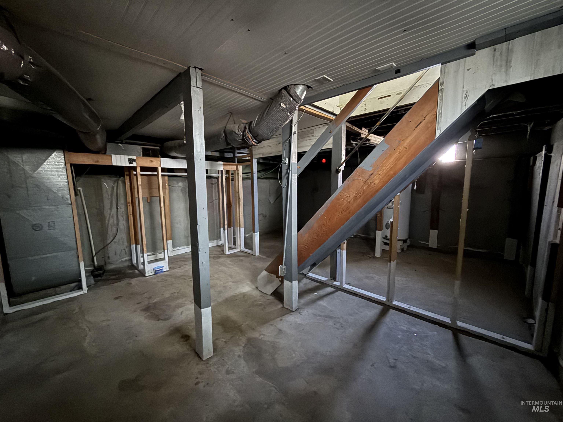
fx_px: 228
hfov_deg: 102.1
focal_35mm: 14
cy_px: 211
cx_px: 282
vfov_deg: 85.7
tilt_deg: -7.5
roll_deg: +0.3
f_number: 2.2
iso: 1250
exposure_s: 1/13
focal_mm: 2.22
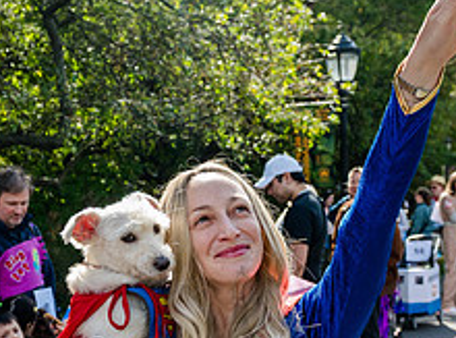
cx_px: 171
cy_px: 305
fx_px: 892
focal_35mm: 68
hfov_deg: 28.6
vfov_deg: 21.0
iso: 1000
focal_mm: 24
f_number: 5
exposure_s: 1/2500
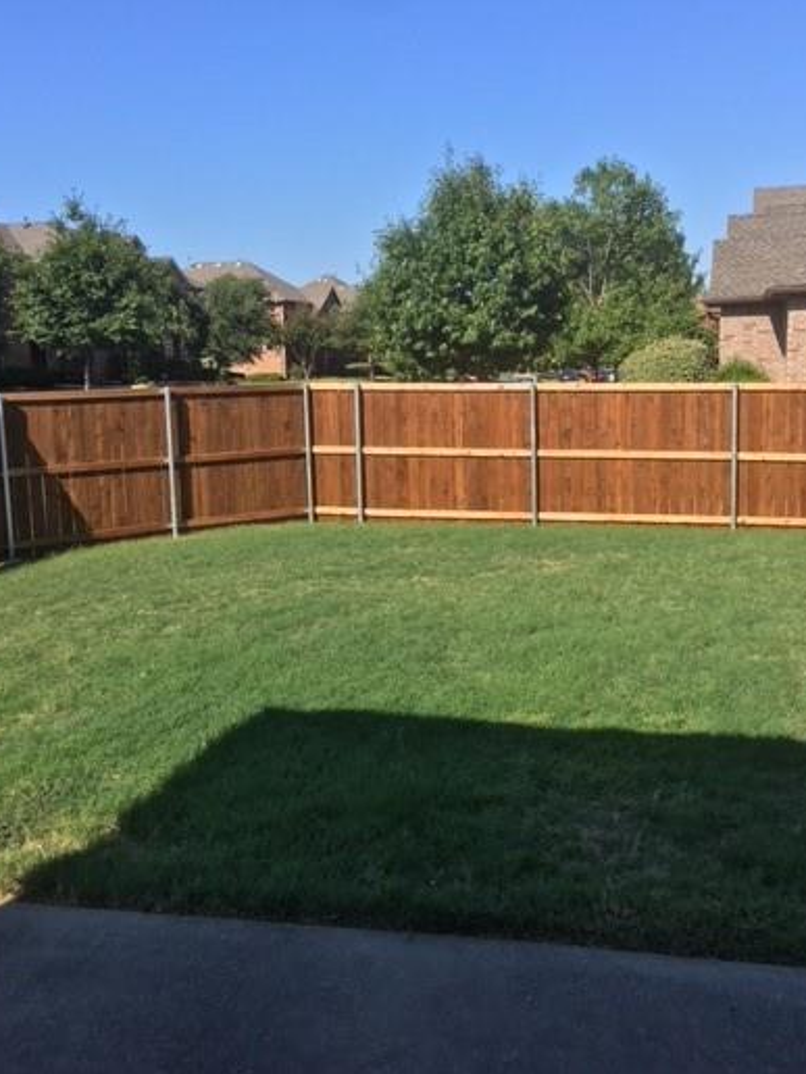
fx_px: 1118
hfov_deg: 39.5
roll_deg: +1.1
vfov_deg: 51.4
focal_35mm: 36
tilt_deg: -7.2
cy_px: 529
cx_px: 471
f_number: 2.2
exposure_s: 1/1115
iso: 25
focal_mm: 4.15
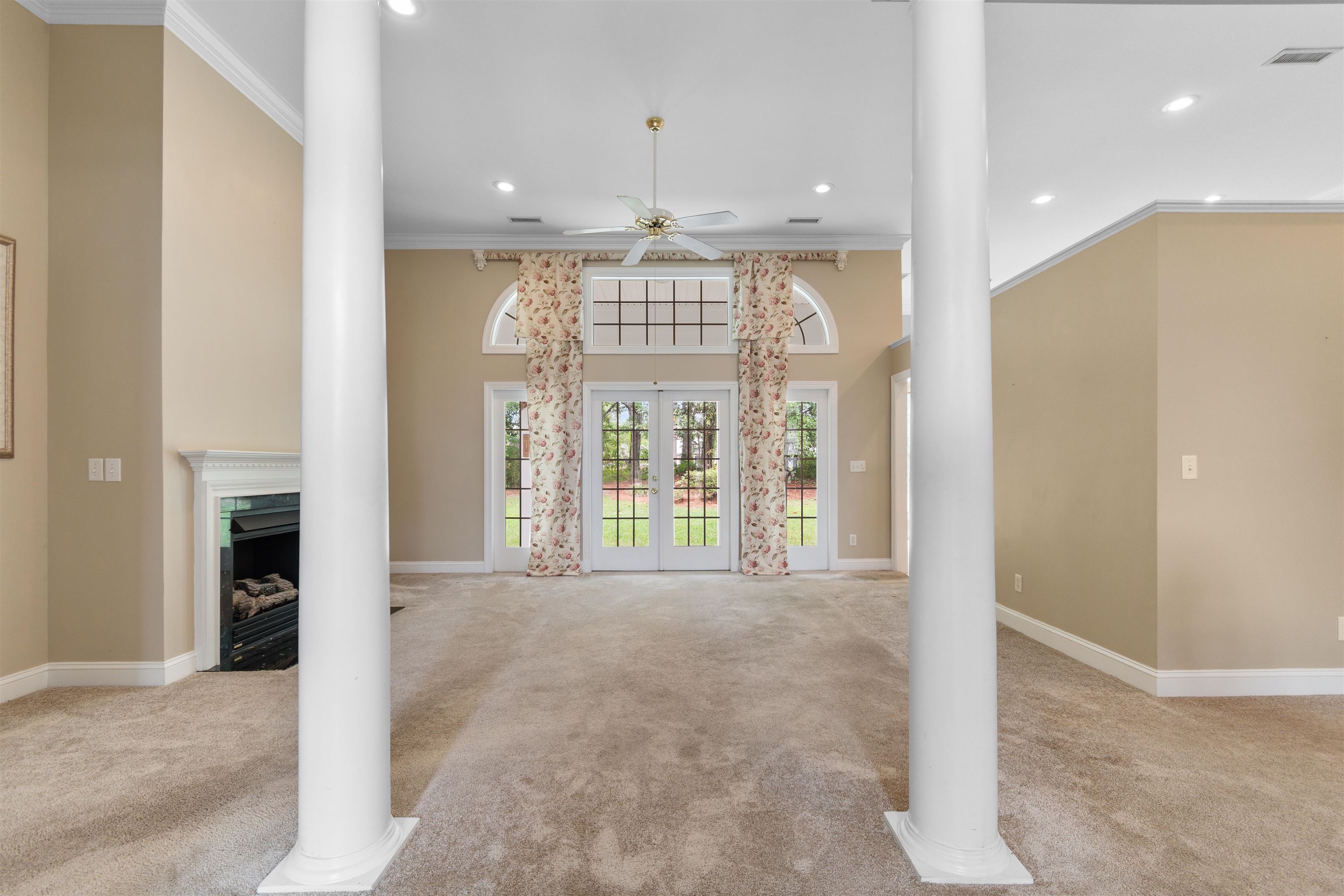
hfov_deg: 100.4
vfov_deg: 77.3
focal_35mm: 15
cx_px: 672
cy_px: 448
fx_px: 560
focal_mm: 10
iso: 100
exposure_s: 1/5
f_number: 4.5
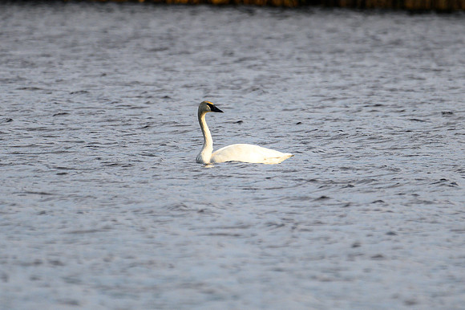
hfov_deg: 2.0
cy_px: 192
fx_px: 13406
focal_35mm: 1038
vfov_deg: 1.3
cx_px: 287
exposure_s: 1/2000
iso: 450
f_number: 6.3
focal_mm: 560
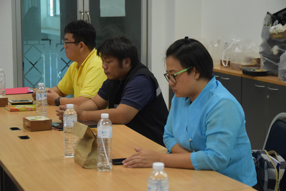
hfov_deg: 26.0
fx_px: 620
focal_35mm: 78
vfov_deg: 17.5
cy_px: 96
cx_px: 143
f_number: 5
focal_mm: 52
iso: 3200
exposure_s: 1/320
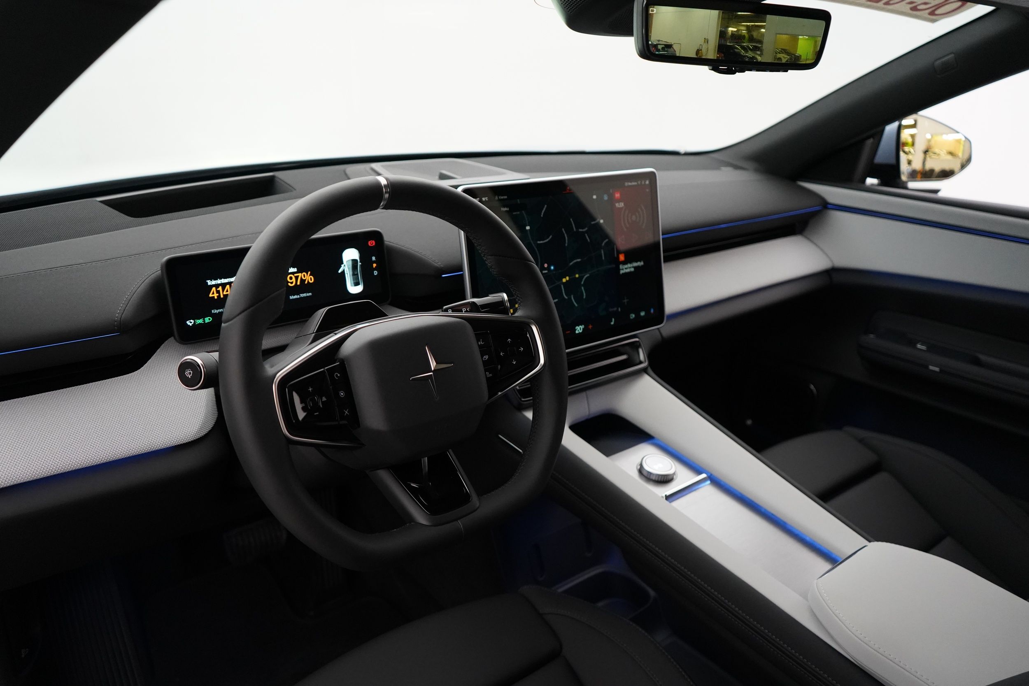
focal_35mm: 28
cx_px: 514
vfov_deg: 46.4
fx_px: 800
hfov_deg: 65.5
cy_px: 343
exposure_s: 1/160
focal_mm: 28
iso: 5000
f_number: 3.5
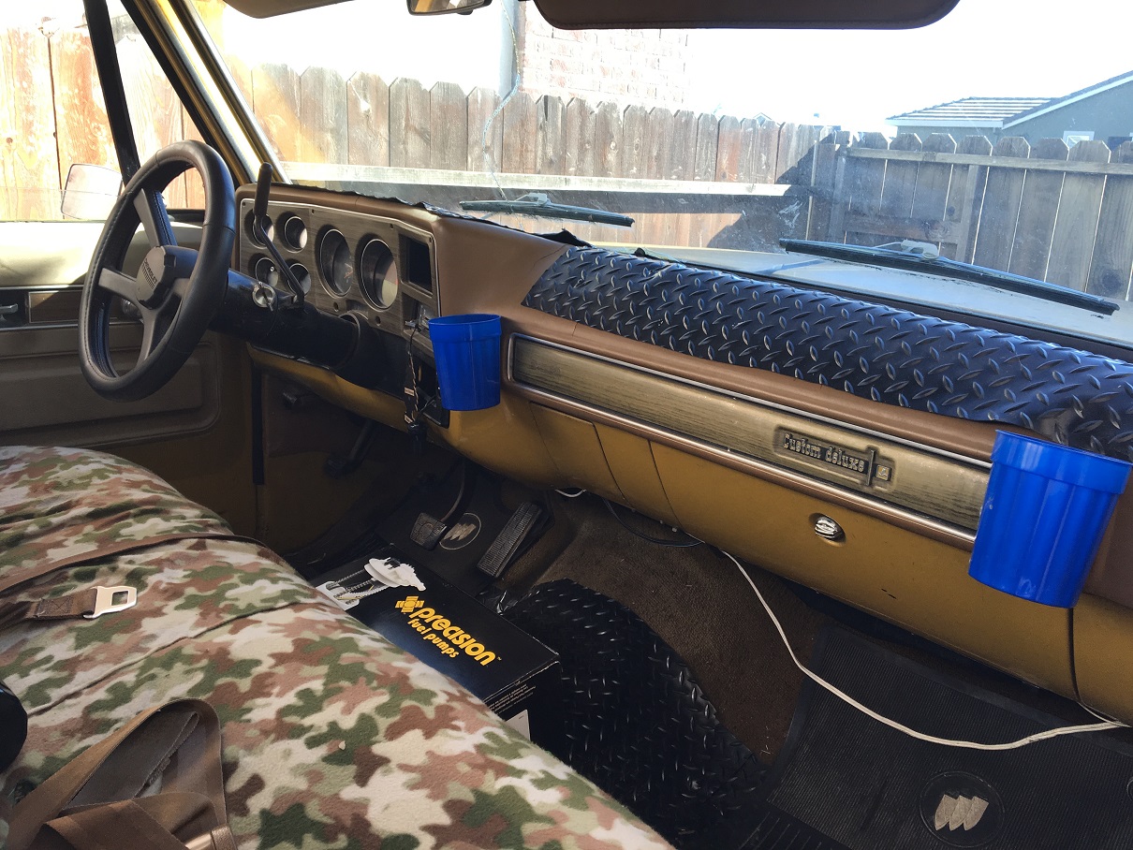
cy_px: 425
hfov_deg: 61.6
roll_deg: -3.3
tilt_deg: -15.4
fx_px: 949
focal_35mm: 29
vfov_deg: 48.2
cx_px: 566
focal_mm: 4.15
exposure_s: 1/120
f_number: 2.2
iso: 25
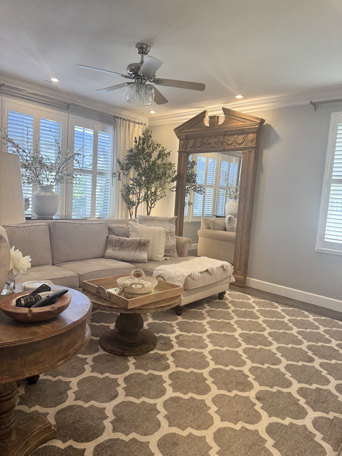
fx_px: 316
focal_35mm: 24
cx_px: 171
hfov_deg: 56.8
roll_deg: -3.5
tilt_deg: -6.6
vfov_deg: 71.6
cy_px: 228
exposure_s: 1/120
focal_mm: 6.76
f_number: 1.78
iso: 160
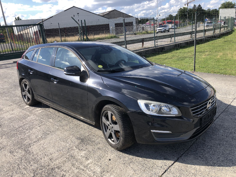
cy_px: 88
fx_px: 191
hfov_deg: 63.4
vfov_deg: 49.7
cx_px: 118
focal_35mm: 28
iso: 20
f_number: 1.8
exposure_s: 1/1043
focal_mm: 3.99
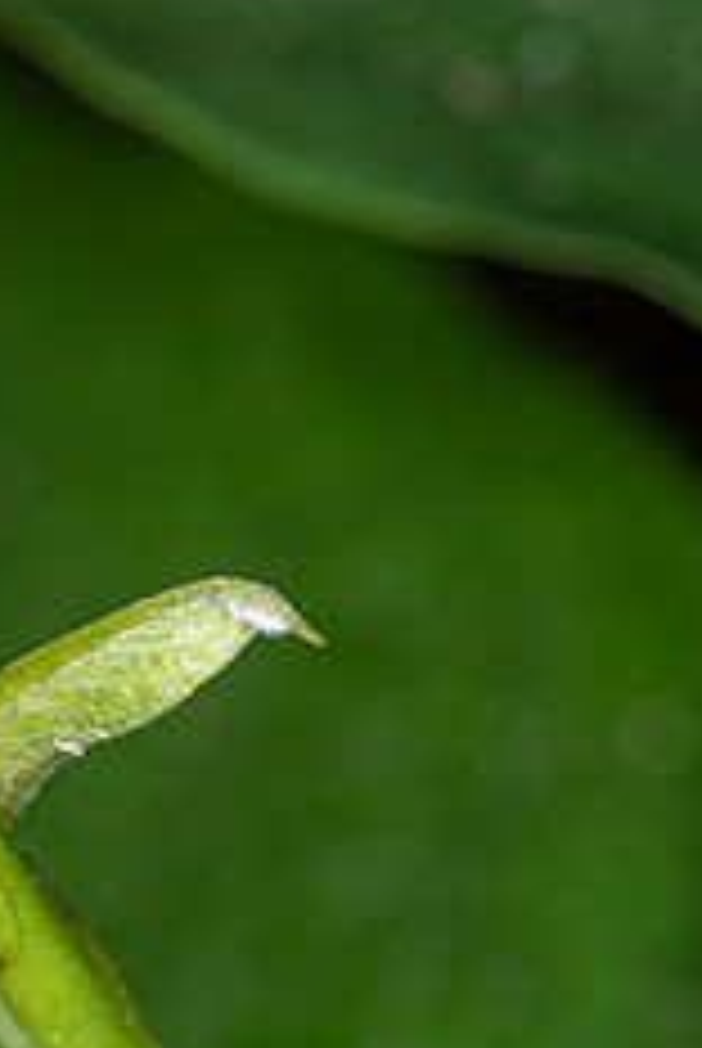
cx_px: -137
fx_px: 11256
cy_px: 612
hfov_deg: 3.6
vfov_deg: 5.3
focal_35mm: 386
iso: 80
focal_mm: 105
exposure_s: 1/250
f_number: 11
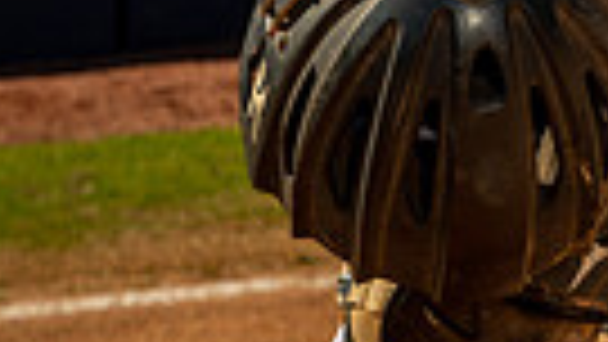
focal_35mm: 210
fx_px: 3386
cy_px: -522
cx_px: 531
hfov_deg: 10.2
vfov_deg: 5.6
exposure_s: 1/125
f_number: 5.6
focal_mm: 60
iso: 100
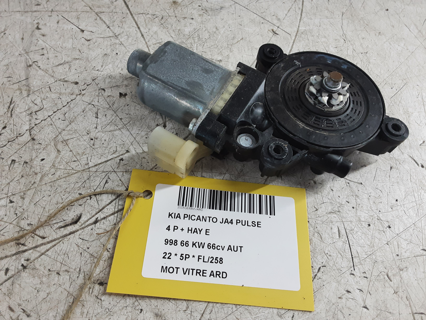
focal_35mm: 27
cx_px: 213
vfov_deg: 51.4
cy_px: 160
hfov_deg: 65.3
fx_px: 332
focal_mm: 2.91
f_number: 1.9
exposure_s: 1/50
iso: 100
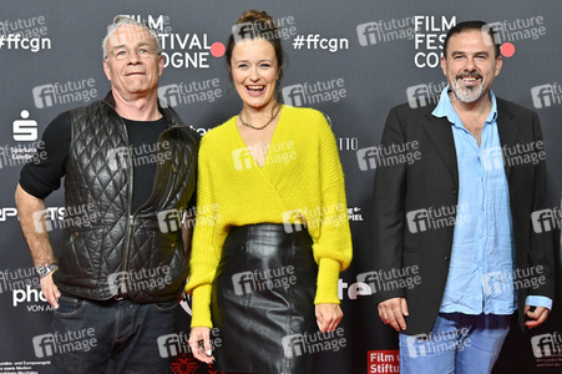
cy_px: 187
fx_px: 593
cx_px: 281
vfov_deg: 35.0
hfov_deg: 50.7
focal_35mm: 38
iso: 1250
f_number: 5
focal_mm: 38
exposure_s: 1/200
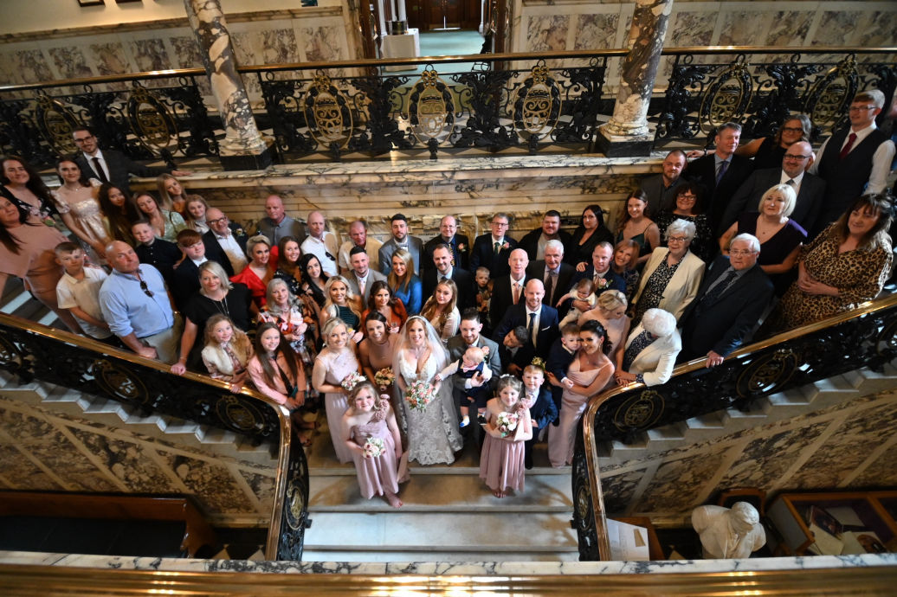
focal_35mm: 15
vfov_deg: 77.3
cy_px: 298
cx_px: 448
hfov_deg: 100.4
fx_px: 374
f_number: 3.5
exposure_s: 1/100
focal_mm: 10
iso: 3200
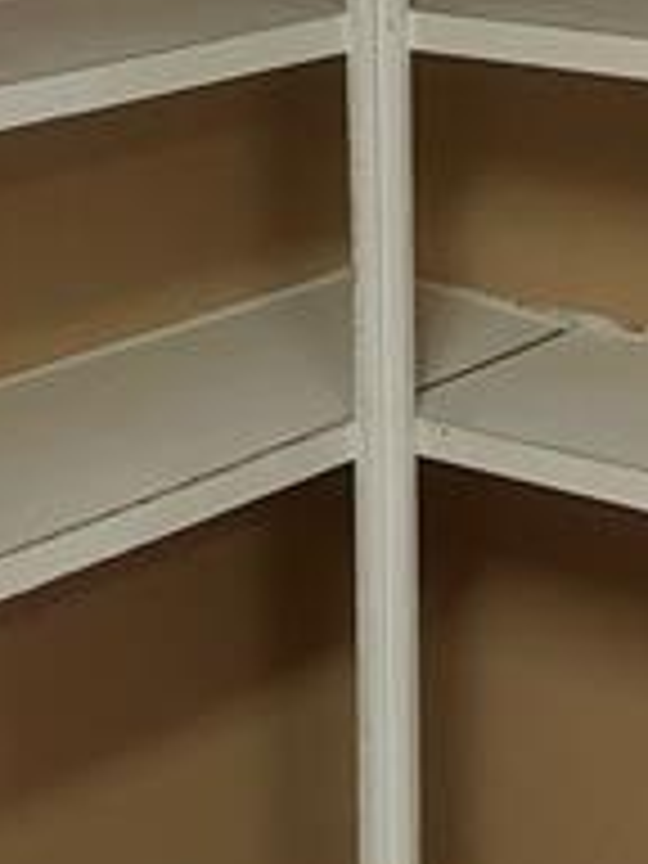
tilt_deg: -9.1
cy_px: -4
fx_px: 2596
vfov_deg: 18.4
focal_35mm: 104
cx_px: 486
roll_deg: +1.0
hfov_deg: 14.2
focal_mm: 5.1
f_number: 1.6
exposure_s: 1/60
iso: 320
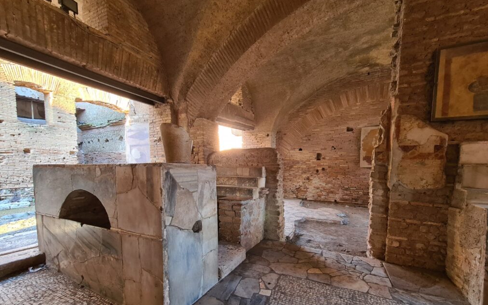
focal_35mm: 14
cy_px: 183
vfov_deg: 77.7
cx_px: 247
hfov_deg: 105.3
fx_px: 186
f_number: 2.2
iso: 320
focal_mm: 2.2
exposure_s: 1/50
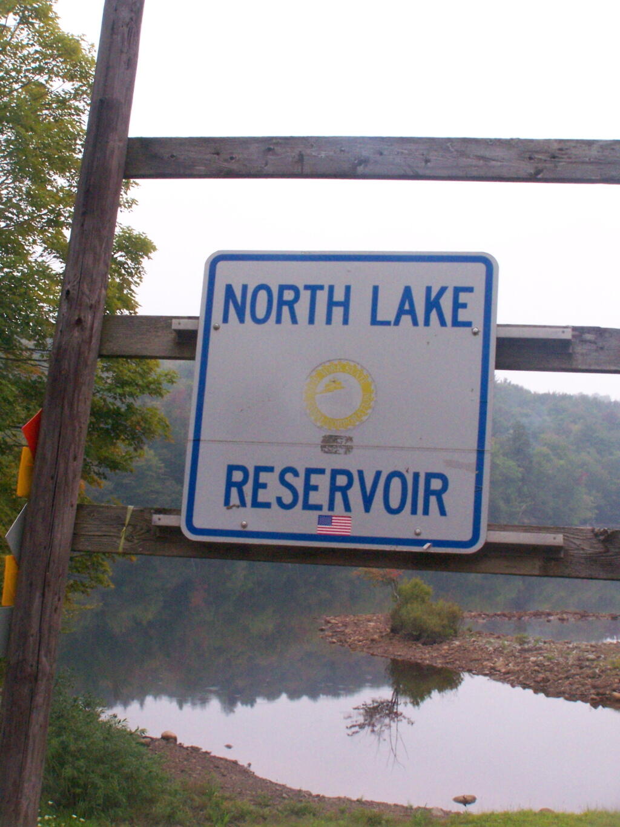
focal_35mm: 64
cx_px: 310
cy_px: 414
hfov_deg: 22.9
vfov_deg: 30.3
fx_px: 1528
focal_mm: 10.7
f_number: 8
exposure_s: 1/60
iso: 400
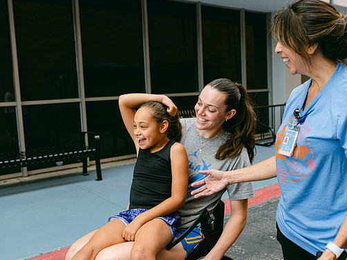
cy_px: 130
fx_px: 391
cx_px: 201
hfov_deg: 47.7
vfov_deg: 36.8
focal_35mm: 39
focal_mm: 35
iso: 250
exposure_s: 1/125
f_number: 4
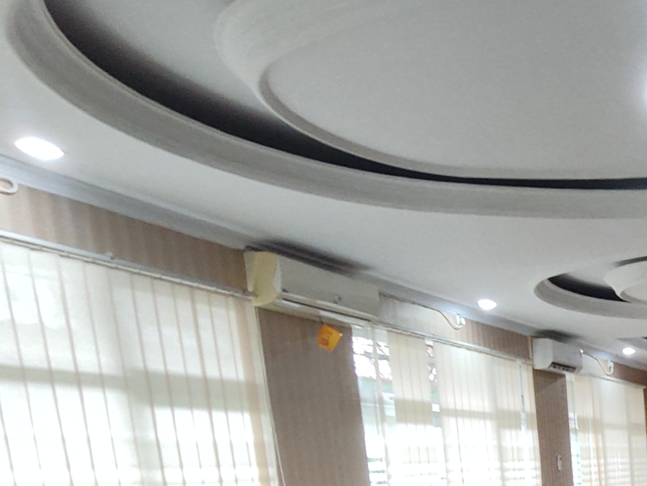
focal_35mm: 44
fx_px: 823
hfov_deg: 33.0
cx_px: 819
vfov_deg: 28.4
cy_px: 590
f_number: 2.2
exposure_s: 1/33.3
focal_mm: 1.65
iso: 115
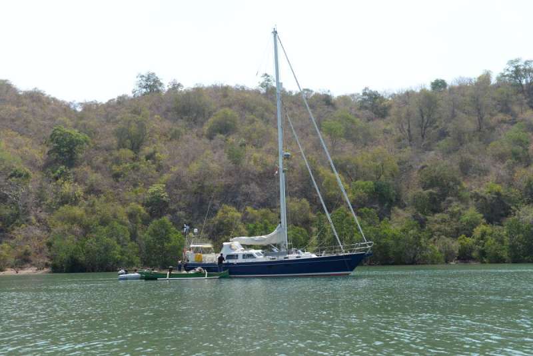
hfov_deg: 46.4
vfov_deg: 31.9
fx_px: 622
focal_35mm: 42
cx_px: 266
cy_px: 178
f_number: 5.6
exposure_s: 1/320
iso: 100
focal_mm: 42
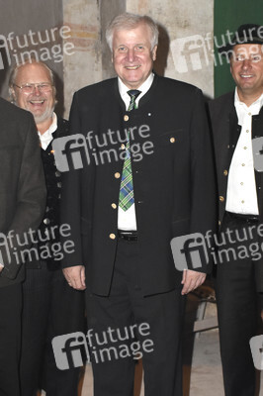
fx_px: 428
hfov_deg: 34.2
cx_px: 132
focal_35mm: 39
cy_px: 198
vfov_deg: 49.6
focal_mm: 26
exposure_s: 1/160
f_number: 5.6
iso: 1600
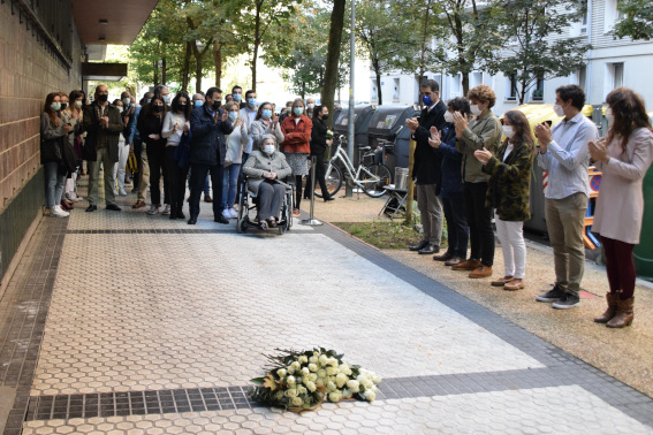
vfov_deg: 40.0
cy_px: 218
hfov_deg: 57.2
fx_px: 599
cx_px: 326
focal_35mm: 33
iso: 2500
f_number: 3.8
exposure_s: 1/400
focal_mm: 22
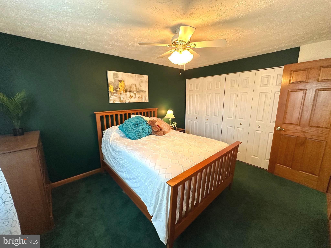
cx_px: 166
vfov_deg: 85.7
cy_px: 124
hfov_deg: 102.1
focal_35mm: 14
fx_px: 134
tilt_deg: -11.4
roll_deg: -0.1
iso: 320
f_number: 2.2
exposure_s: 1/60
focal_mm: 2.22
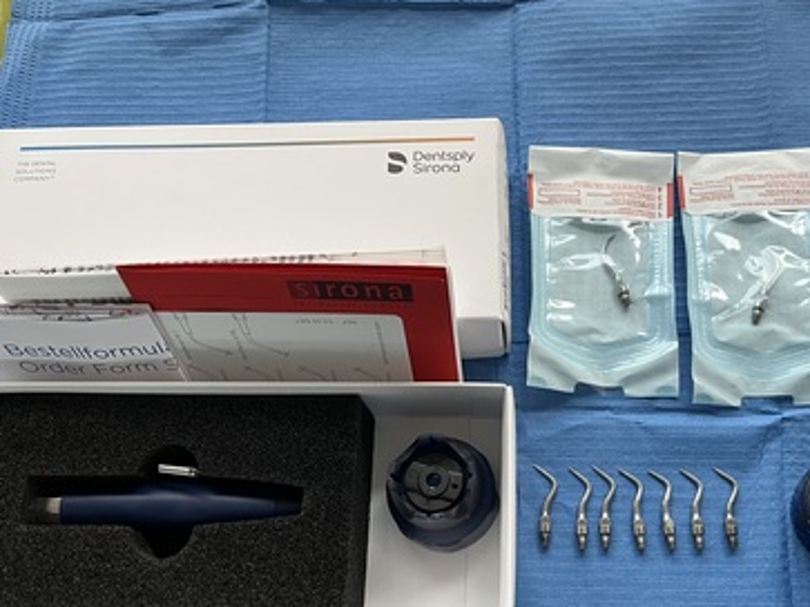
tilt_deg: -72.1
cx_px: 511
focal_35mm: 37
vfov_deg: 38.2
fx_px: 865
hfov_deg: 49.6
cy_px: 401
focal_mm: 5.1
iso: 125
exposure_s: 1/90
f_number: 1.6
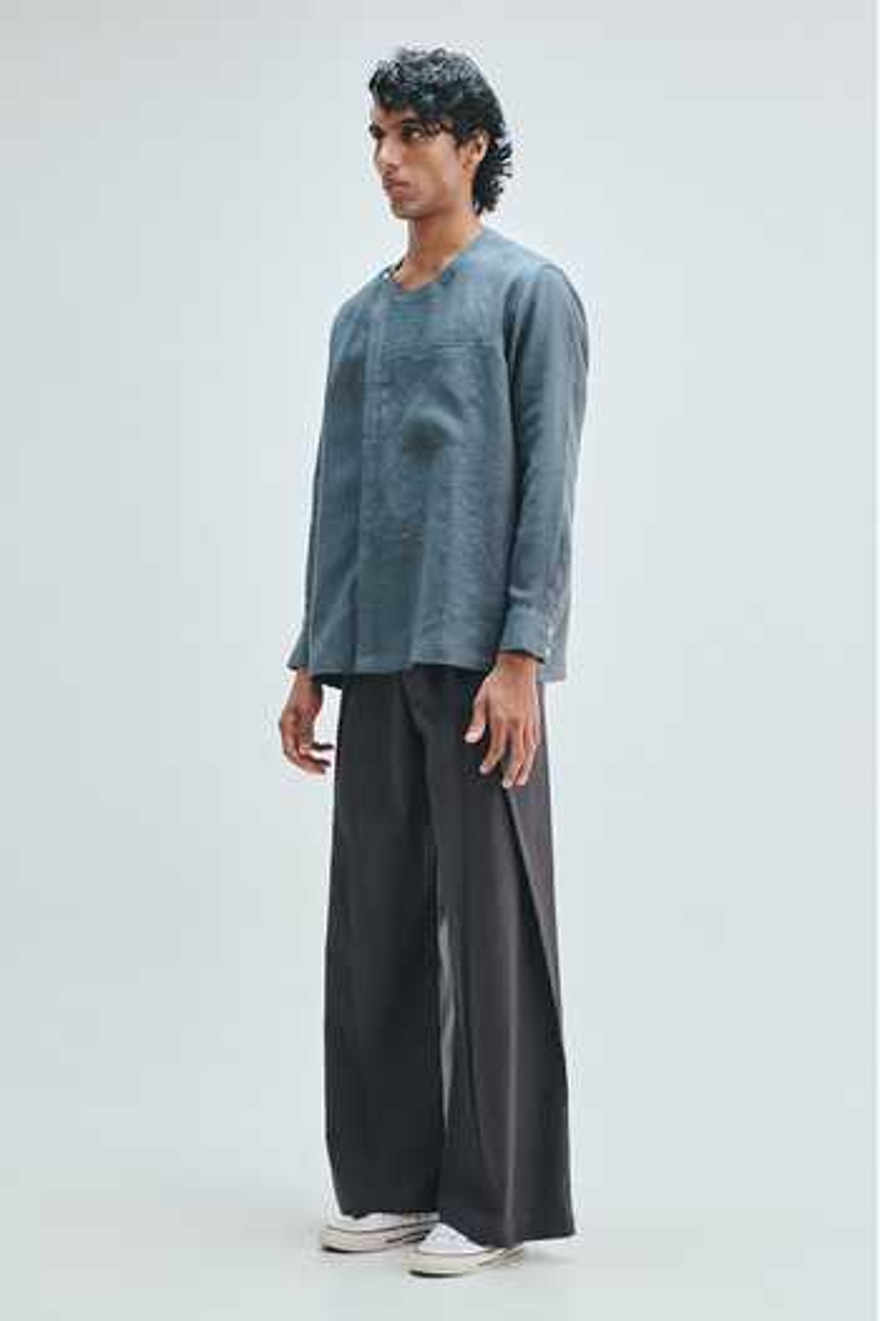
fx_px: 2127
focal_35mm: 58
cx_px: 440
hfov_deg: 23.4
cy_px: 660
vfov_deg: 34.5
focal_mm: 58
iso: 400
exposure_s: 1/125
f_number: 8
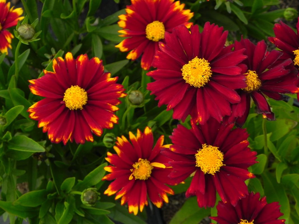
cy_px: 112
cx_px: 150
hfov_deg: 16.8
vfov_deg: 12.7
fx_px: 1010
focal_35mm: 117
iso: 160
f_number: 4.5
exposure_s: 1/25
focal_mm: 20.8
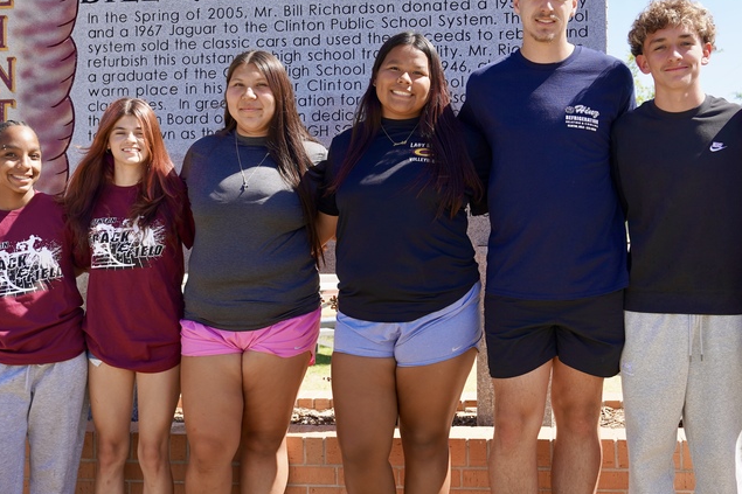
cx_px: 425
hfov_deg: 39.5
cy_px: 204
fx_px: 1030
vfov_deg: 26.9
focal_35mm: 50
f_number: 4.5
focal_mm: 31
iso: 100
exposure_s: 1/320
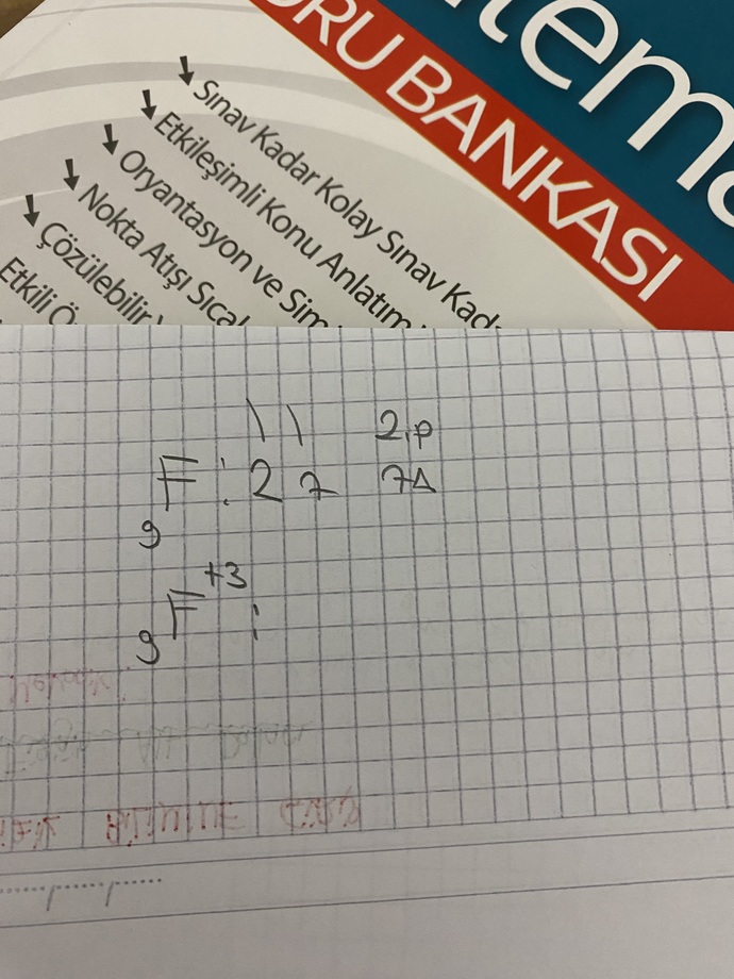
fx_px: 707
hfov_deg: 54.9
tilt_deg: -81.3
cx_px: 367
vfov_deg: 69.4
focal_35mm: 25
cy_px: 490
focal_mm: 4.25
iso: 320
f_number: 1.8
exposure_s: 1/50
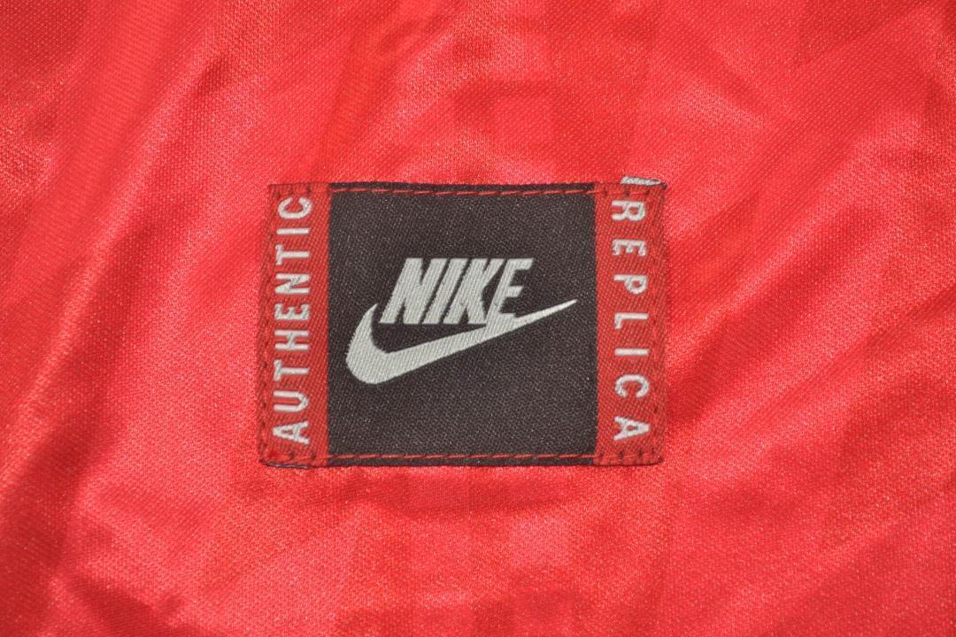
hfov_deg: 24.6
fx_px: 2191
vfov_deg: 16.6
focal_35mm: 82
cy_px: 318
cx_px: 478
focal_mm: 55
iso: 200
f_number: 5.6
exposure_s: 1/60
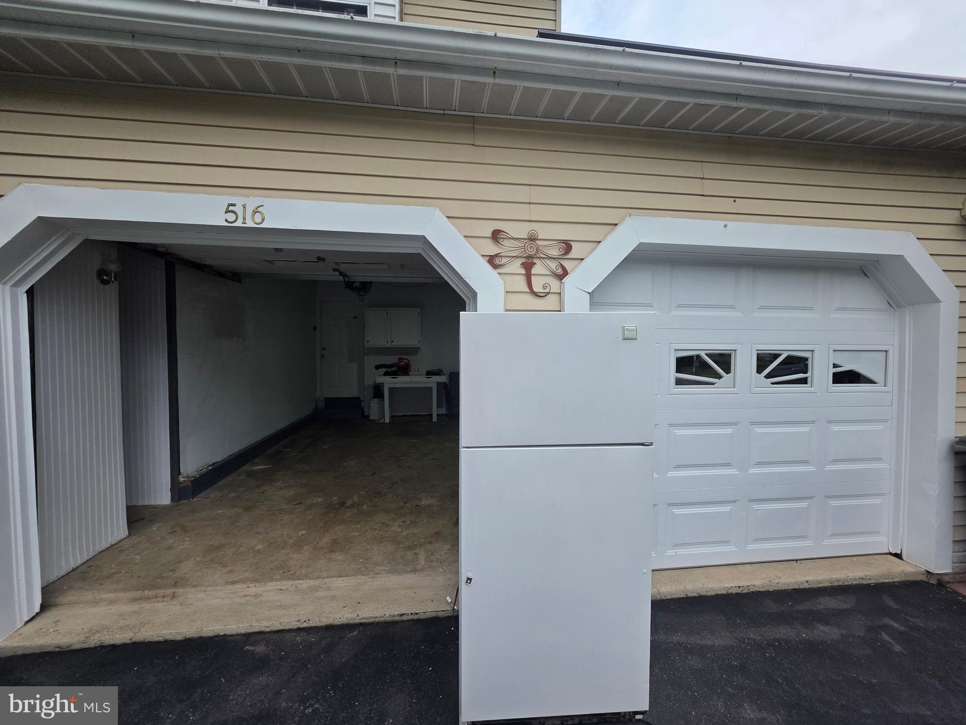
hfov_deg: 106.2
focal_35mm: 13
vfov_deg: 89.9
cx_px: 483
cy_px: 362
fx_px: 363
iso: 64
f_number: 1.9
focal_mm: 2.2
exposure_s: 1/359
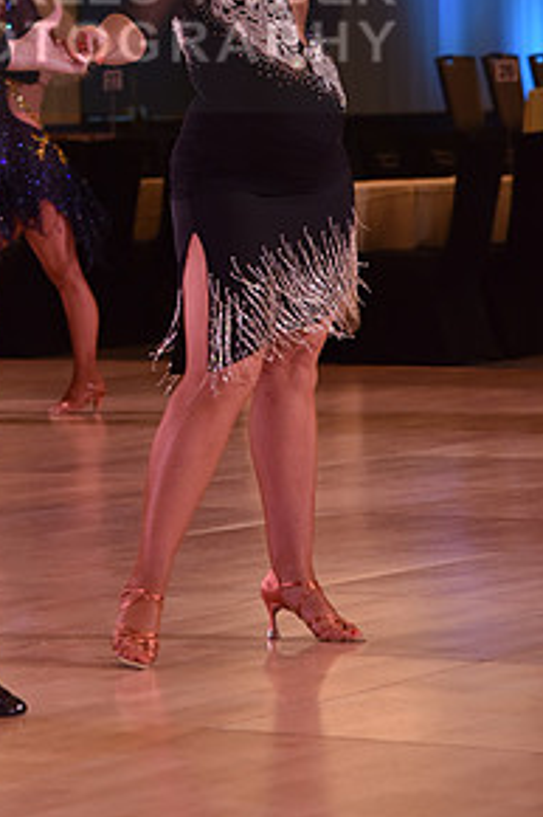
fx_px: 4757
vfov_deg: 9.7
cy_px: 20
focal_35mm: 210
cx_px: 52
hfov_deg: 6.5
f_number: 5
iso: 1250
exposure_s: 1/250
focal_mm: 105
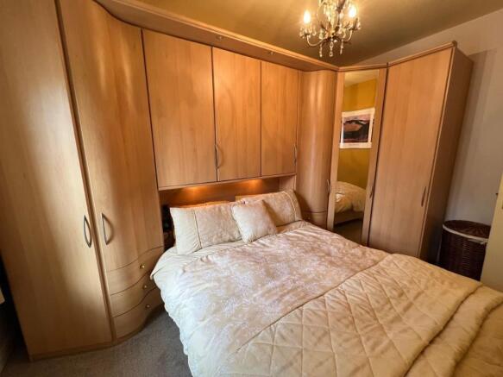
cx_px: 252
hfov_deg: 106.2
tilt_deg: -10.5
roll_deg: +1.8
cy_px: 188
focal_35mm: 13
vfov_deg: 89.9
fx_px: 189
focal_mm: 1.57
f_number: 1.8
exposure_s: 1/100
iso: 250
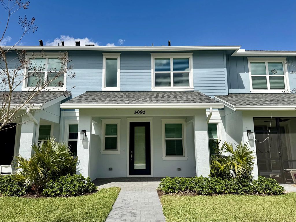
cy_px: 111
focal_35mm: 24
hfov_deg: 71.6
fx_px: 205
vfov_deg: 56.8
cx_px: 148
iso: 80
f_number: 1.78
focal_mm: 6.76
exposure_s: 1/6711
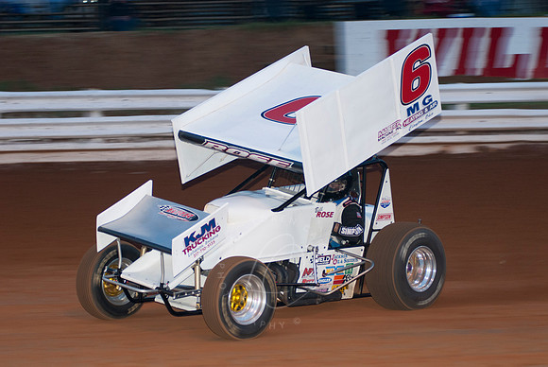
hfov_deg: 15.9
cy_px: 184
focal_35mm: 129
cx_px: 274
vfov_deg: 10.7
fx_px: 1966
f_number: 3.2
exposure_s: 1/320
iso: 250
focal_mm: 86
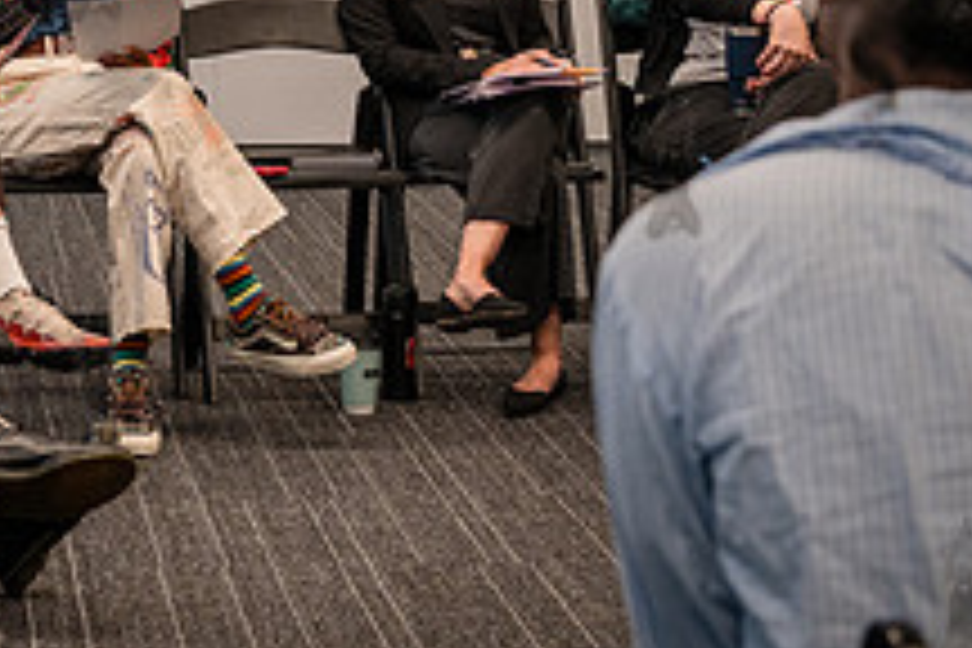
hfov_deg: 19.1
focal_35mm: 105
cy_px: -58
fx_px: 2835
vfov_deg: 12.8
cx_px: 90
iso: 2000
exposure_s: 1/200
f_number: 4
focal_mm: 37
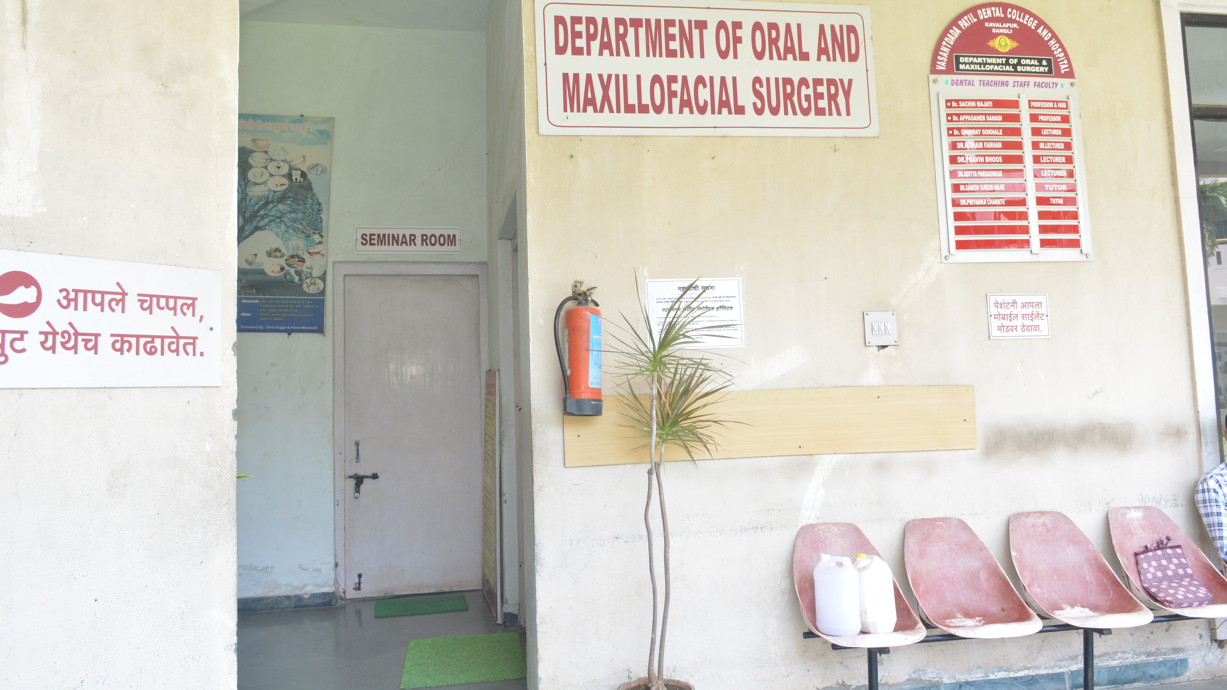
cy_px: 278
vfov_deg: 40.0
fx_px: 944
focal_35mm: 29
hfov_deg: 66.1
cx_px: 621
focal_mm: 18
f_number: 7.1
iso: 640
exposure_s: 1/60
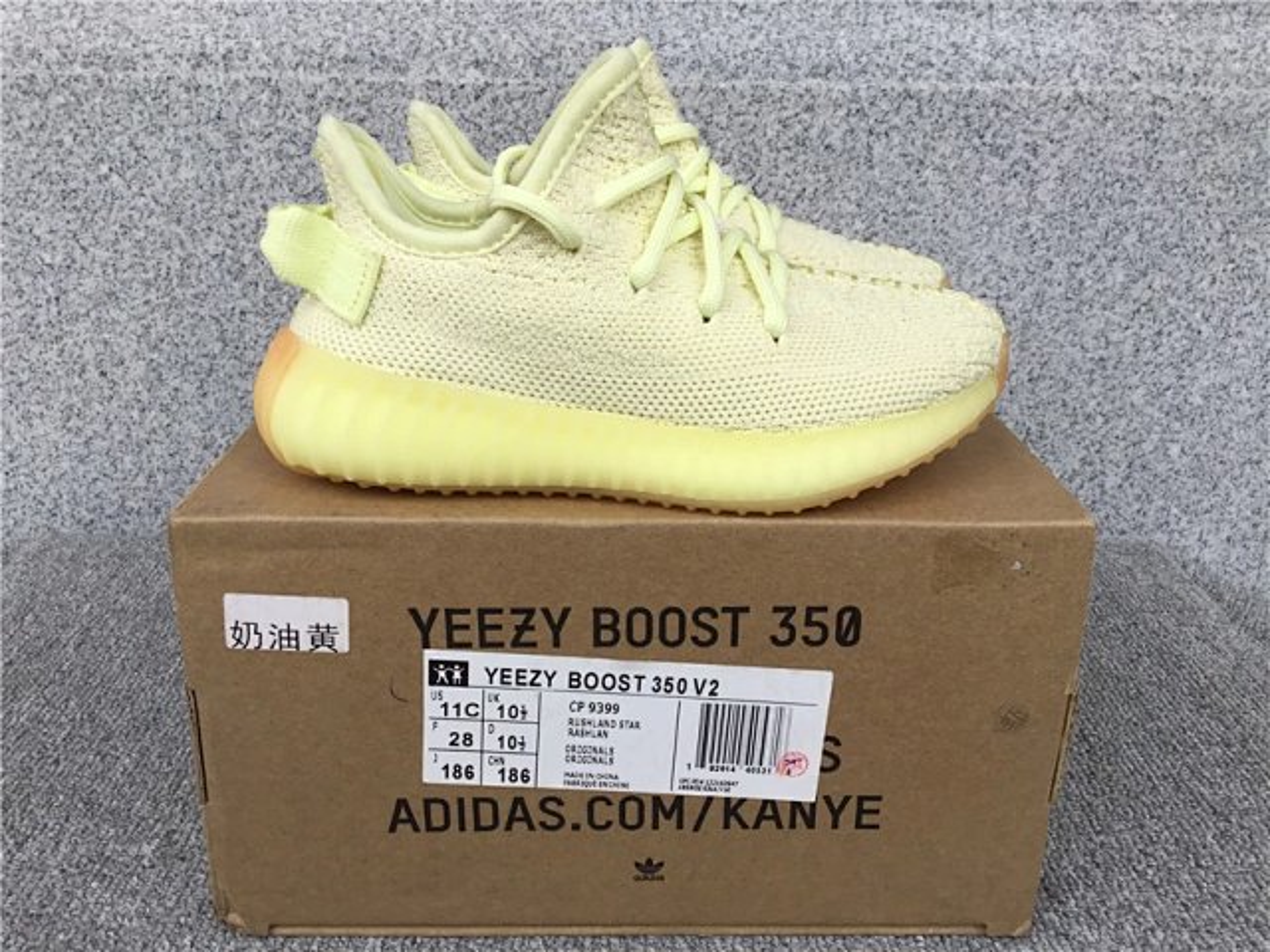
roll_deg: -0.7
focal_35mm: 31
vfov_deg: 45.4
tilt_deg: -19.3
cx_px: 635
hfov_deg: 58.4
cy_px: 476
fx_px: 1137
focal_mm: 3.3
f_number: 2.4
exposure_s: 1/342
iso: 25
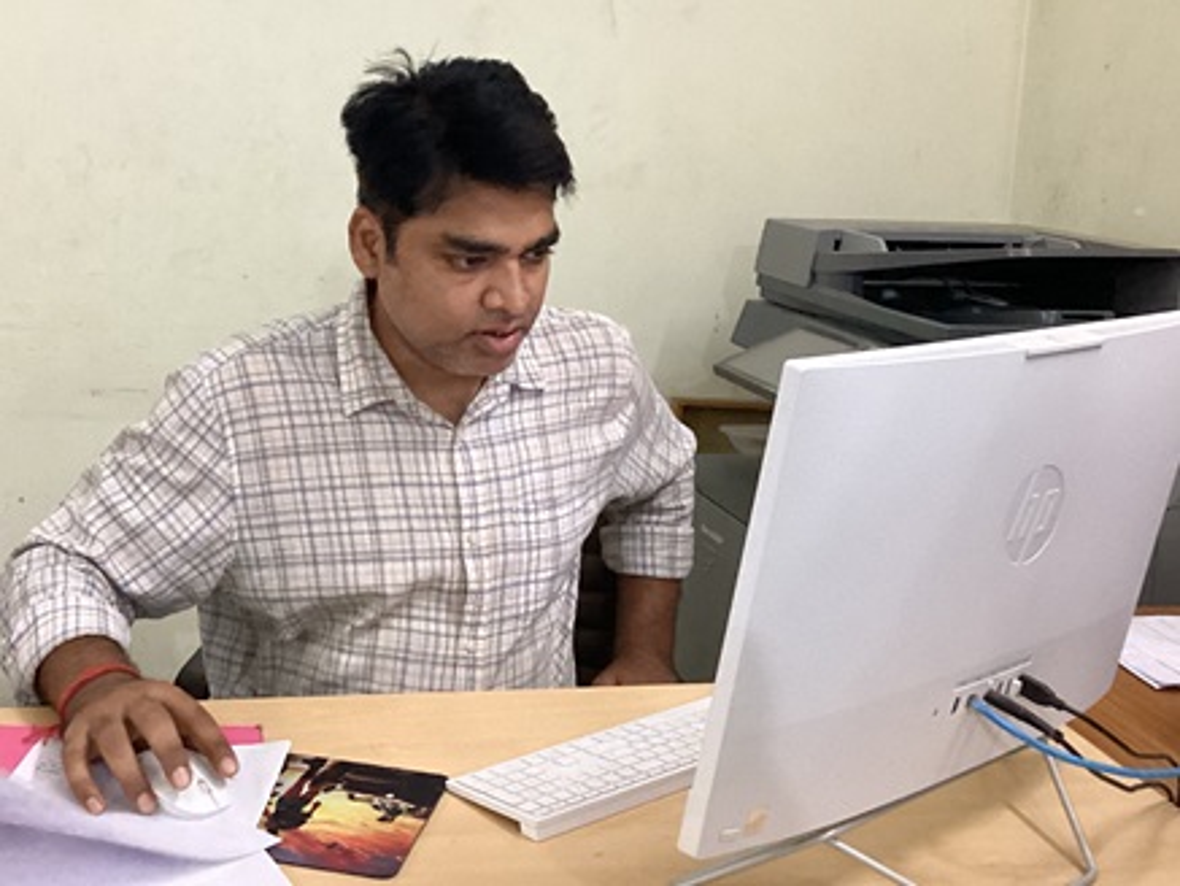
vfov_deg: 45.5
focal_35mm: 31
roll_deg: -2.1
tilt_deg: -7.7
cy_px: 443
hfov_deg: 58.3
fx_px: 1057
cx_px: 590
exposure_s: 1/50
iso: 320
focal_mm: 3.3
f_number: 2.4
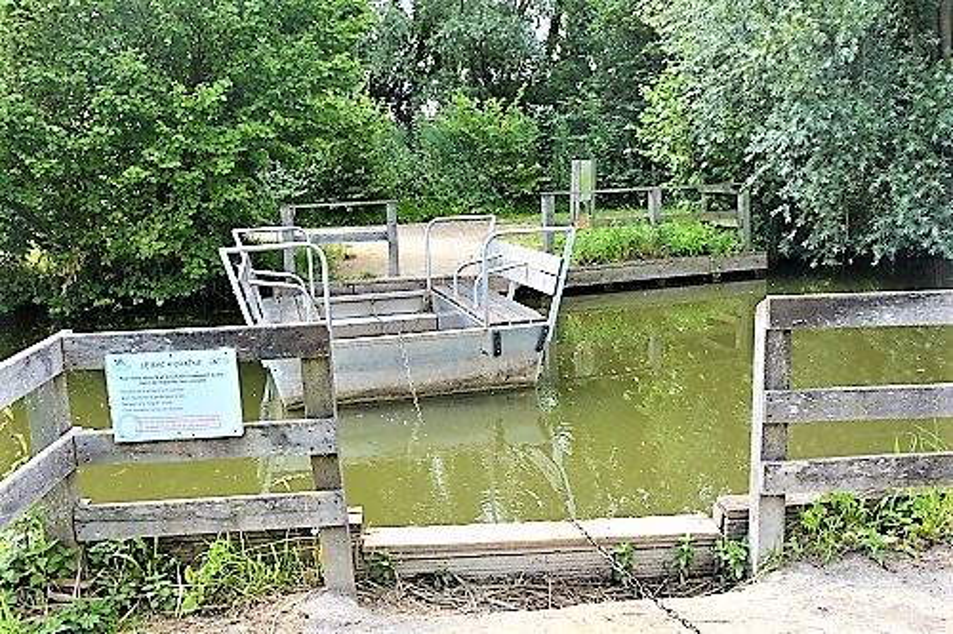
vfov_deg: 39.9
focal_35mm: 33
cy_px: 317
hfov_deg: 57.2
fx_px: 873
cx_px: 476
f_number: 6.3
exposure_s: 1/160
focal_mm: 22
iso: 200
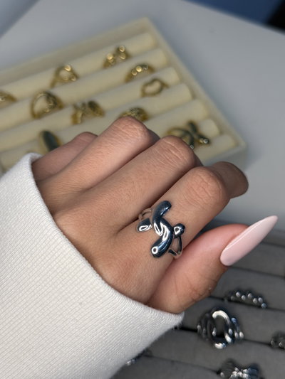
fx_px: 527
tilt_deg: -56.9
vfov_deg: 39.6
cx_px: 142
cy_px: 190
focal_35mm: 48
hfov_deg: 30.3
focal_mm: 6.76
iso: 80
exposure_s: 1/98
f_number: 1.78
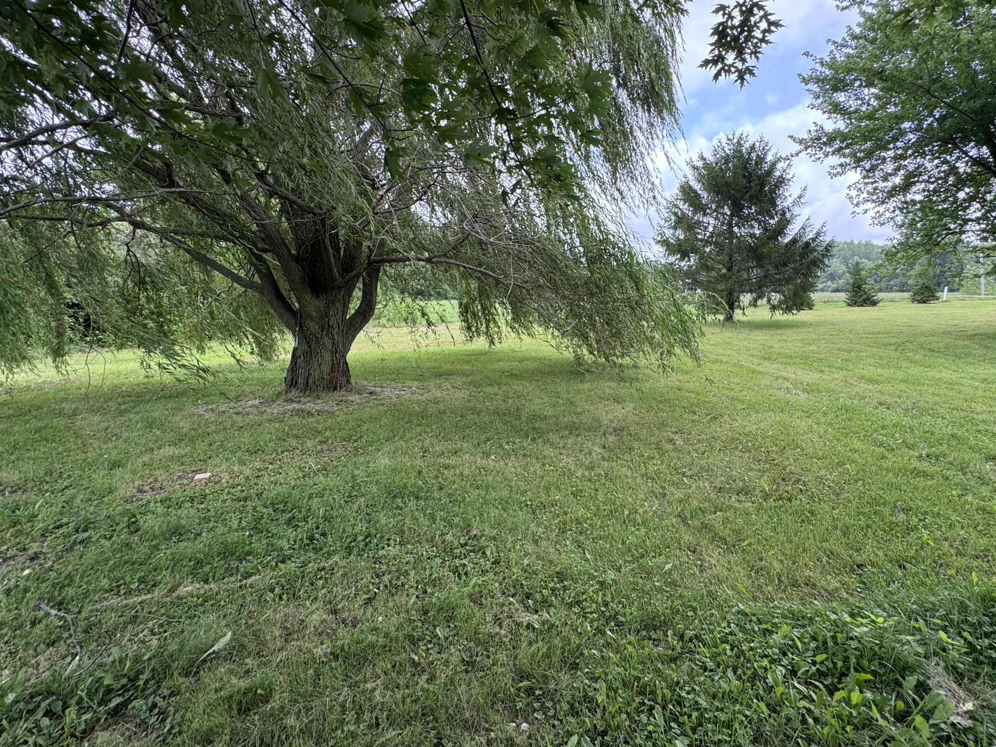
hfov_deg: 87.3
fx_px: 518
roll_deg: +0.6
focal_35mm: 18
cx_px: 560
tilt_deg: +2.1
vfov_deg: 70.5
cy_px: 282
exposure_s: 1/250
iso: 40
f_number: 2.2
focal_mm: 2.22
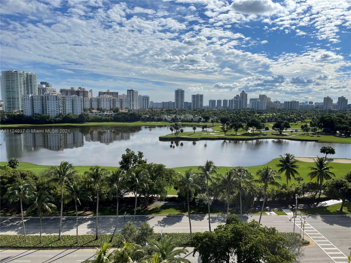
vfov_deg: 53.1
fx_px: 264
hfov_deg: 67.3
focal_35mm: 26
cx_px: 176
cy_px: 132
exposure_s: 1/8547
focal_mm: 5.1
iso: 32
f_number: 1.6
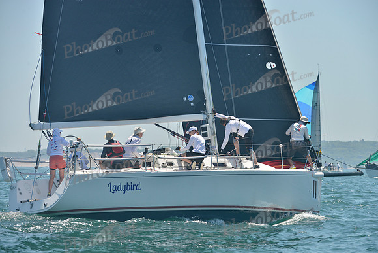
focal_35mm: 200
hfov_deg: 10.3
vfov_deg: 6.9
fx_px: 2100
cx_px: 189
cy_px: 126
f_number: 6.3
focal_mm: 200
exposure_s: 1/1000
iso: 280
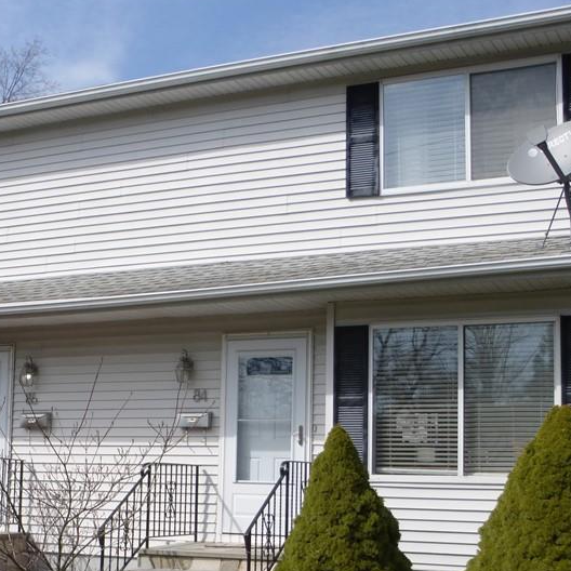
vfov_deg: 28.5
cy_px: 353
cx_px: 215
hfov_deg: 28.5
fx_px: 1120
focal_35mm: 60
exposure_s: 1/1300
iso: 100
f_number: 3.7
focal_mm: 6.1
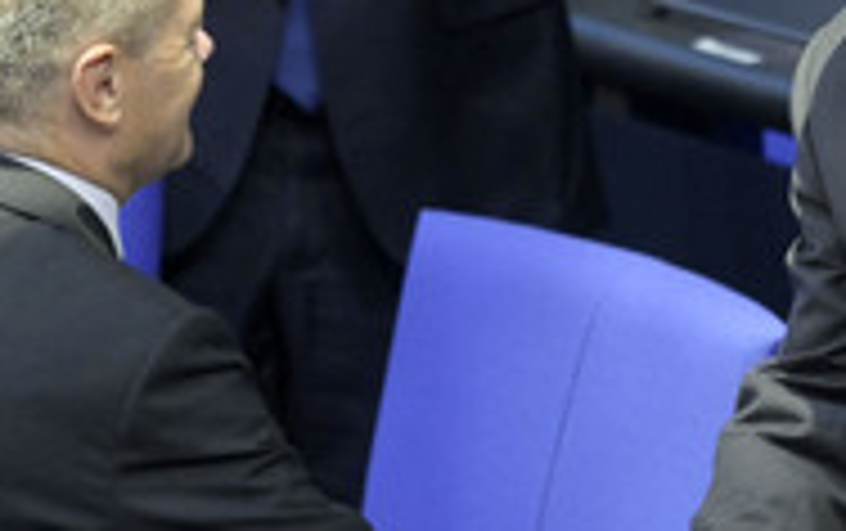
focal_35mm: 1000
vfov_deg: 1.3
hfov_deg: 2.1
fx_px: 23084
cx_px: 623
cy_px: 220
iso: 12800
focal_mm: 410
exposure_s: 1/320
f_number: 5.6
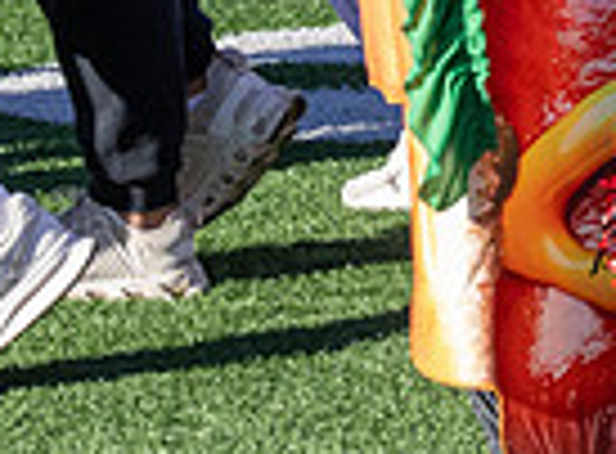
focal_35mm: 420
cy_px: -642
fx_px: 7428
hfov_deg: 4.7
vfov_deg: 3.5
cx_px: 983
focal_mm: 70
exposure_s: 1/4000
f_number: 4.5
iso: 1250
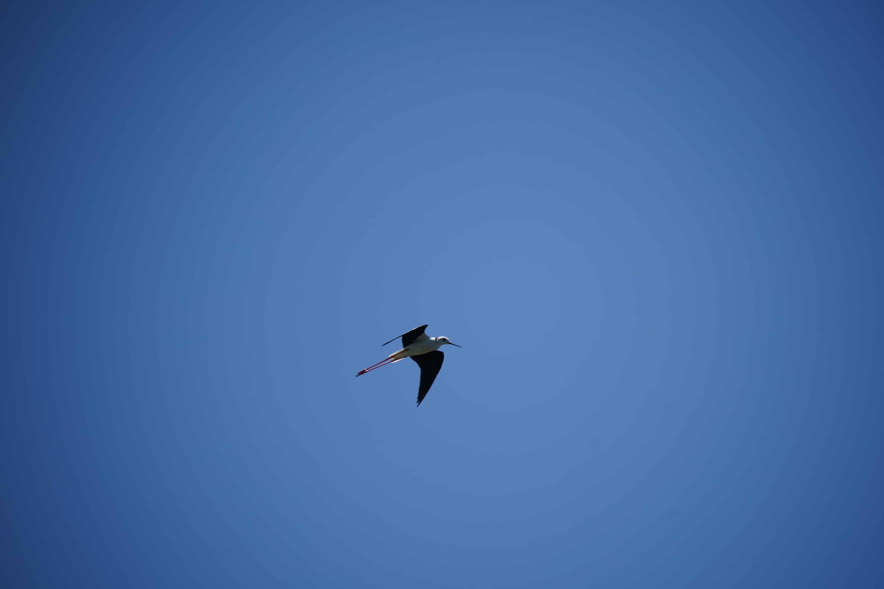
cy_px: 294
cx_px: 442
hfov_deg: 3.4
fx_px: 14732
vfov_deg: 2.3
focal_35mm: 600
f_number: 6.3
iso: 200
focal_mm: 600
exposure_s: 1/1600
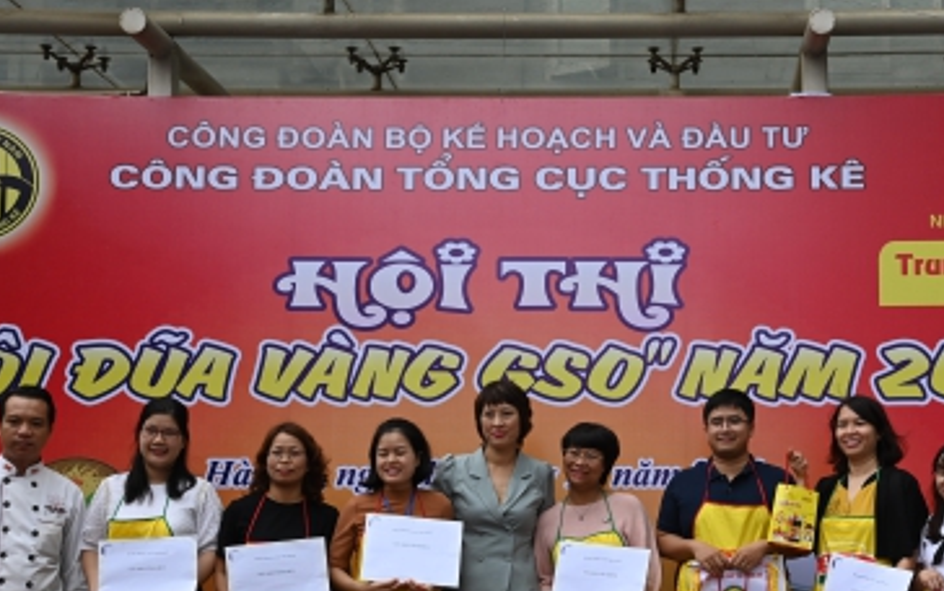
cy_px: 406
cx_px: 621
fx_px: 1725
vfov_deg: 19.4
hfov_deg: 30.4
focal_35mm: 67
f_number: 10
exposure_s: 1/320
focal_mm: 40
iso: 1000
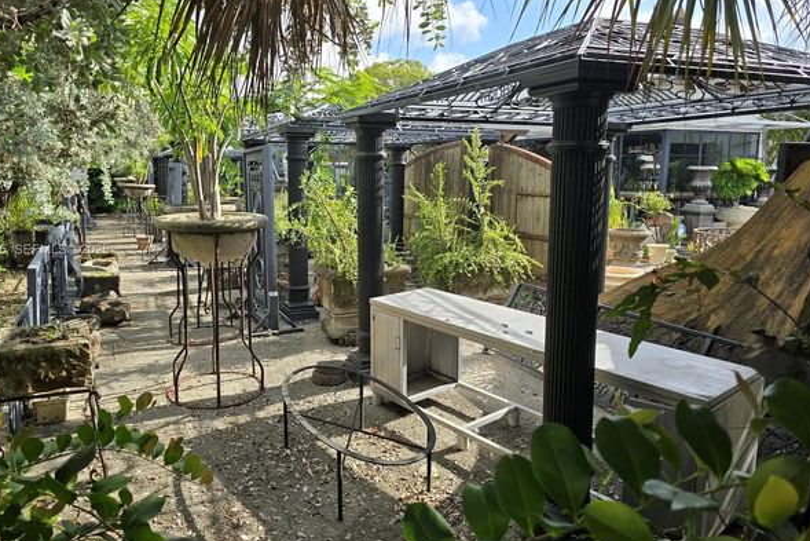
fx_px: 585
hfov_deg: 69.3
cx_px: 378
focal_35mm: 26
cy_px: 251
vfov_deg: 49.5
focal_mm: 6.3
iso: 12
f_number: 1.7
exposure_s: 1/481
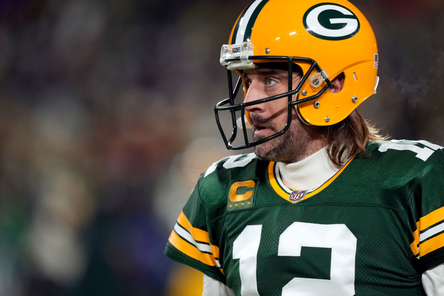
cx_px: 222
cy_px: 148
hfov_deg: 5.1
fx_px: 4957
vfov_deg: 3.4
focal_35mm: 402
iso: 3200
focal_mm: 400
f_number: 3.2
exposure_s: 1/2000
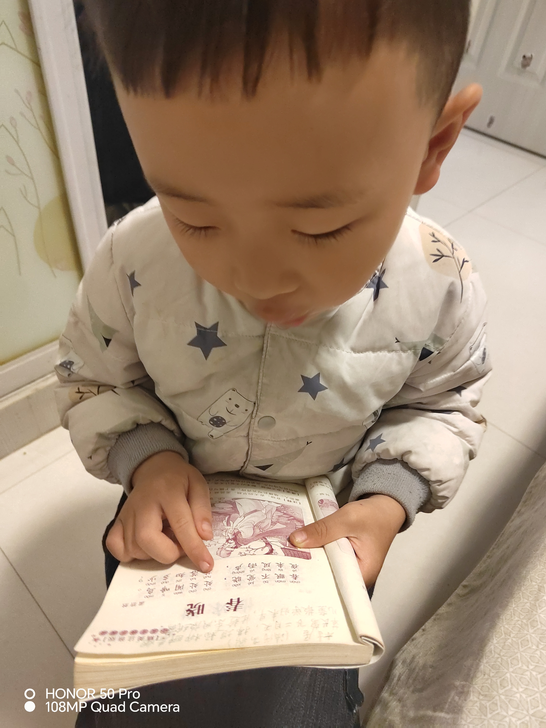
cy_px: 364
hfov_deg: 58.9
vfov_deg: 73.9
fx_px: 484
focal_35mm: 23
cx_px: 273
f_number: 1.9
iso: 4040
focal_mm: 5.52
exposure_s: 1/20
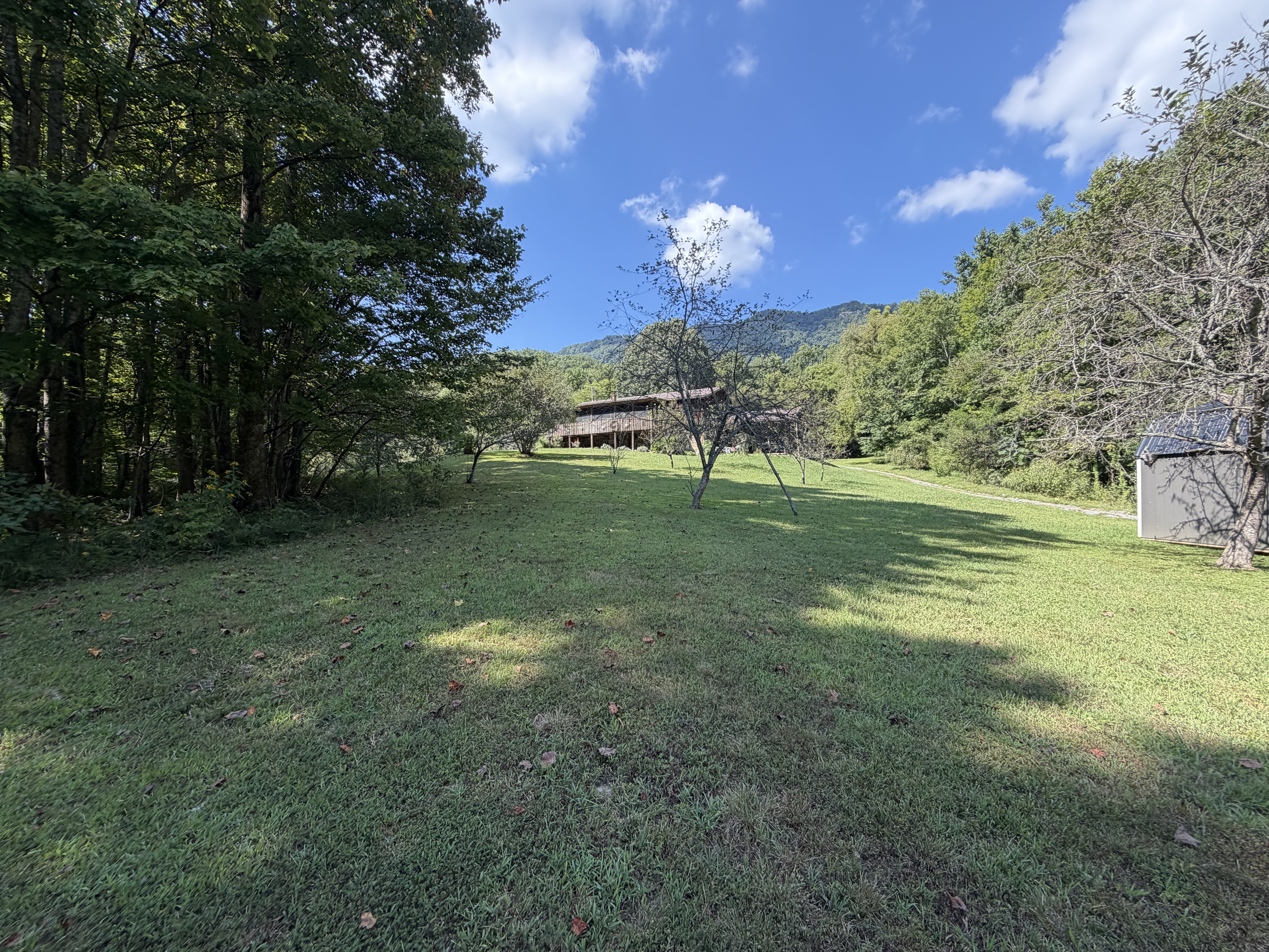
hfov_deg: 102.1
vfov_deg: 85.7
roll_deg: +0.2
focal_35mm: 14
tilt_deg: +1.5
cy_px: 476
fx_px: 513
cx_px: 634
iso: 50
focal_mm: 2.22
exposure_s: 1/502
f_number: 2.2
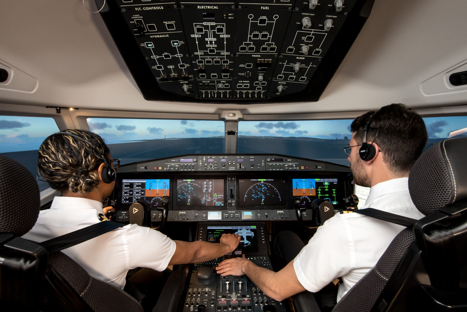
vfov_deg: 70.4
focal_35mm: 17
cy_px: 164
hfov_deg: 93.3
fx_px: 221
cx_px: 235
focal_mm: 14
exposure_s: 1/30
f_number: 11
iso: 1600
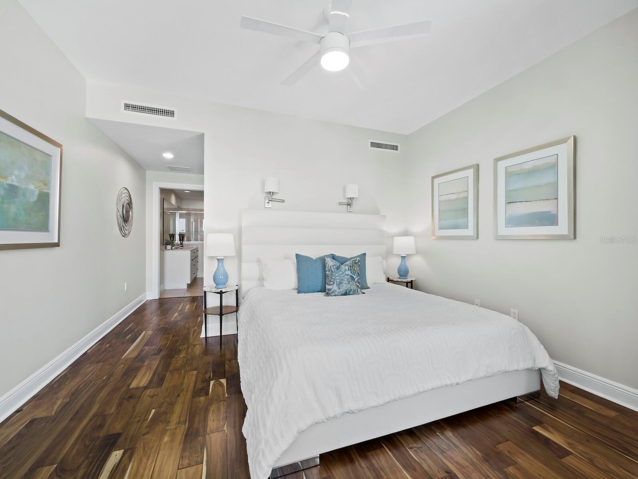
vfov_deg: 85.7
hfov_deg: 102.0
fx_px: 258
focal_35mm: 14
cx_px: 319
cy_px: 240
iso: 400
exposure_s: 1/3
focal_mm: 7
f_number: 11
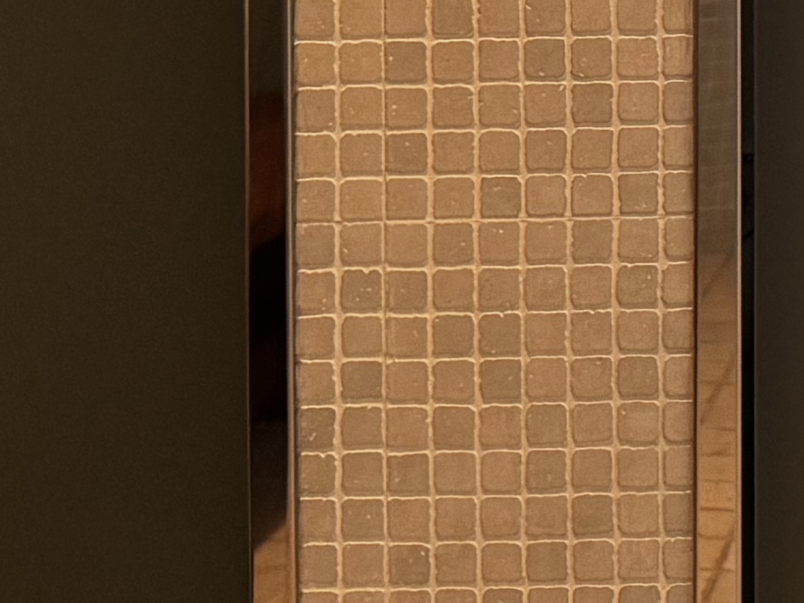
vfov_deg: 10.9
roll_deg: +0.1
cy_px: -415
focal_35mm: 129
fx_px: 2996
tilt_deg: -1.7
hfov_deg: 14.1
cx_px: 1265
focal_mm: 6.76
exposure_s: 1/121
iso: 160
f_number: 1.78
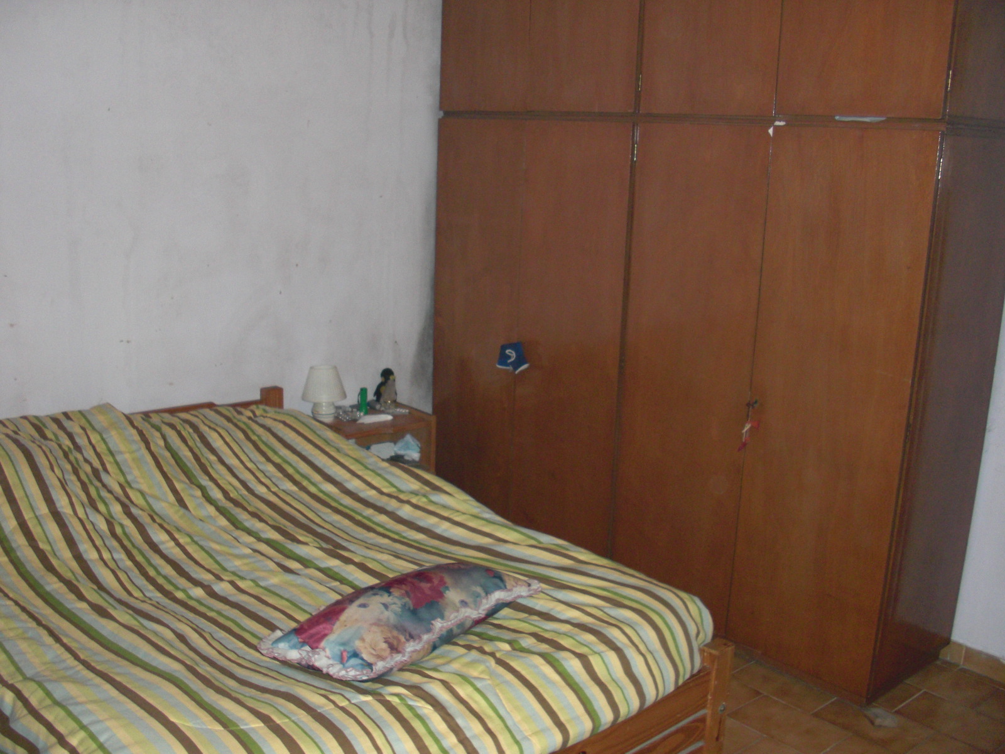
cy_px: 377
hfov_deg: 51.4
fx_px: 1045
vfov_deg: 39.7
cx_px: 502
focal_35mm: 36
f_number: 2.8
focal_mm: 6.3
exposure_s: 1/60
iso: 200
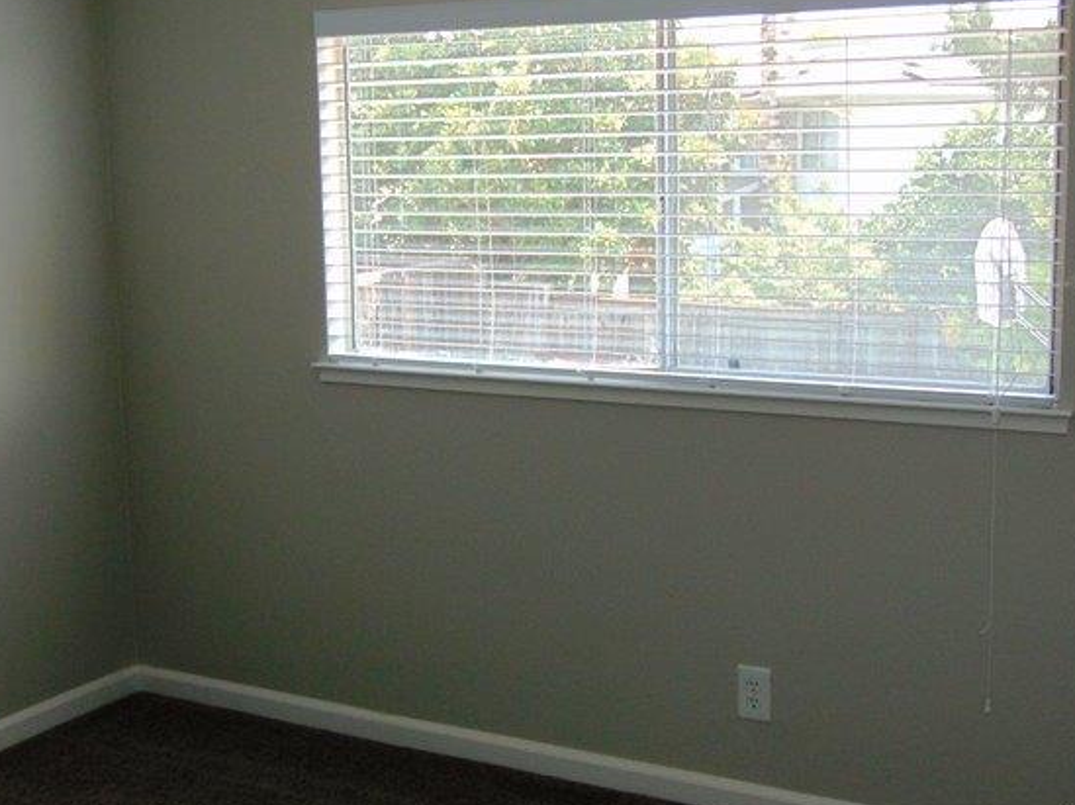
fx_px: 1521
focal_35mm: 49
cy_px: 378
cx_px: 540
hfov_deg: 38.9
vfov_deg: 29.6
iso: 80
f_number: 3.3
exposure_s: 1/60
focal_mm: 7.6
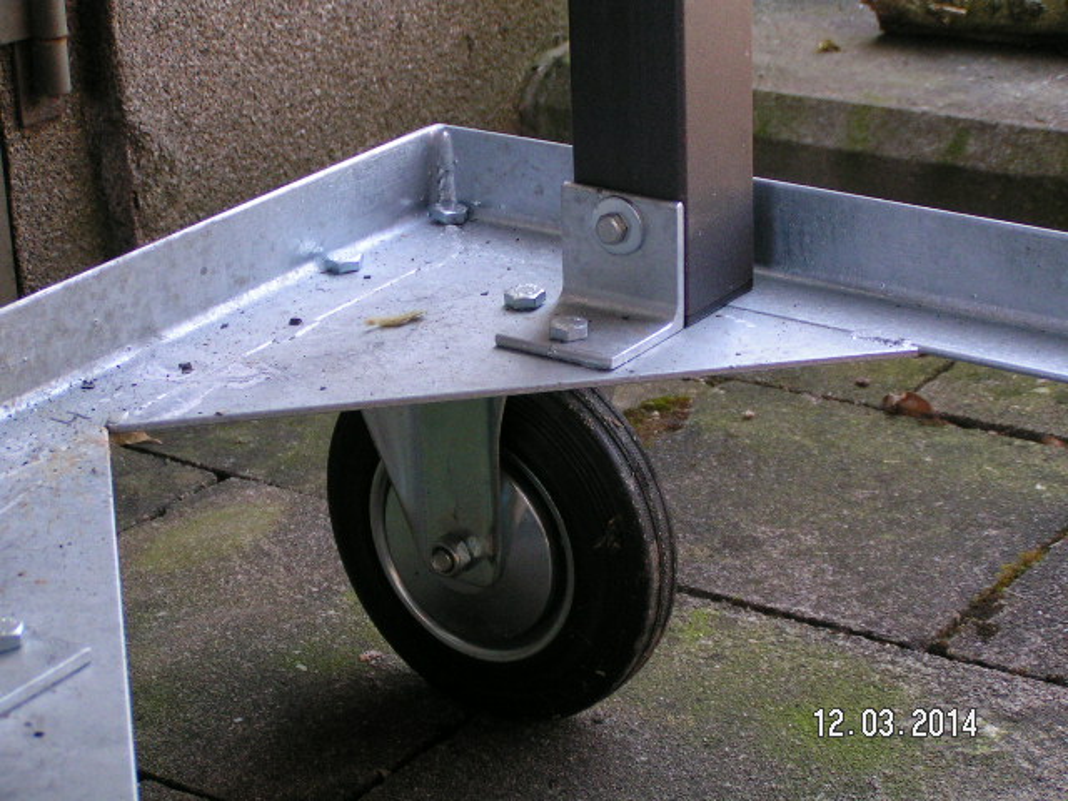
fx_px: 2653
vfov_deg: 17.2
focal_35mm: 86
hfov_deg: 22.8
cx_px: 534
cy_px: 400
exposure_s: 1/100
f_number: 3.2
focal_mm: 13.2
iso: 160
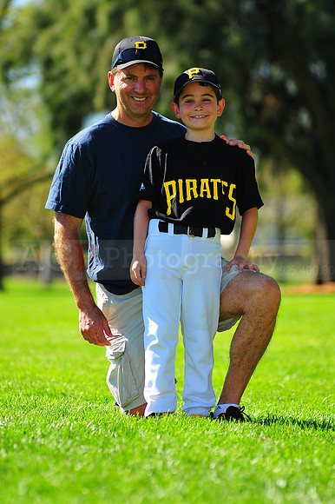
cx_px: 168
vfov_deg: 11.4
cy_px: 252
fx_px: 2515
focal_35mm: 180
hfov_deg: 7.6
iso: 200
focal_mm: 180
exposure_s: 1/800
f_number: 4.5
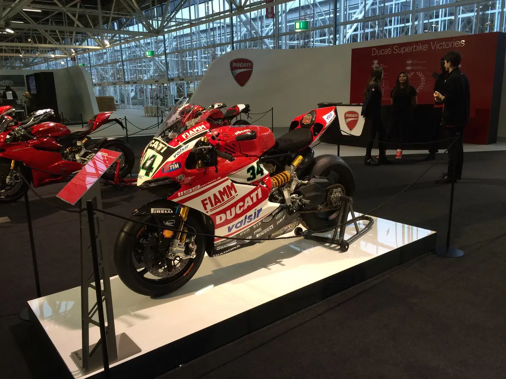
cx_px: 253
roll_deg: +1.6
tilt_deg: -13.4
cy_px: 190
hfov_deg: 61.7
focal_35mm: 29
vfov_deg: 48.2
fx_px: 424
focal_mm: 4.15
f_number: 2.2
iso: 40
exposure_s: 1/30
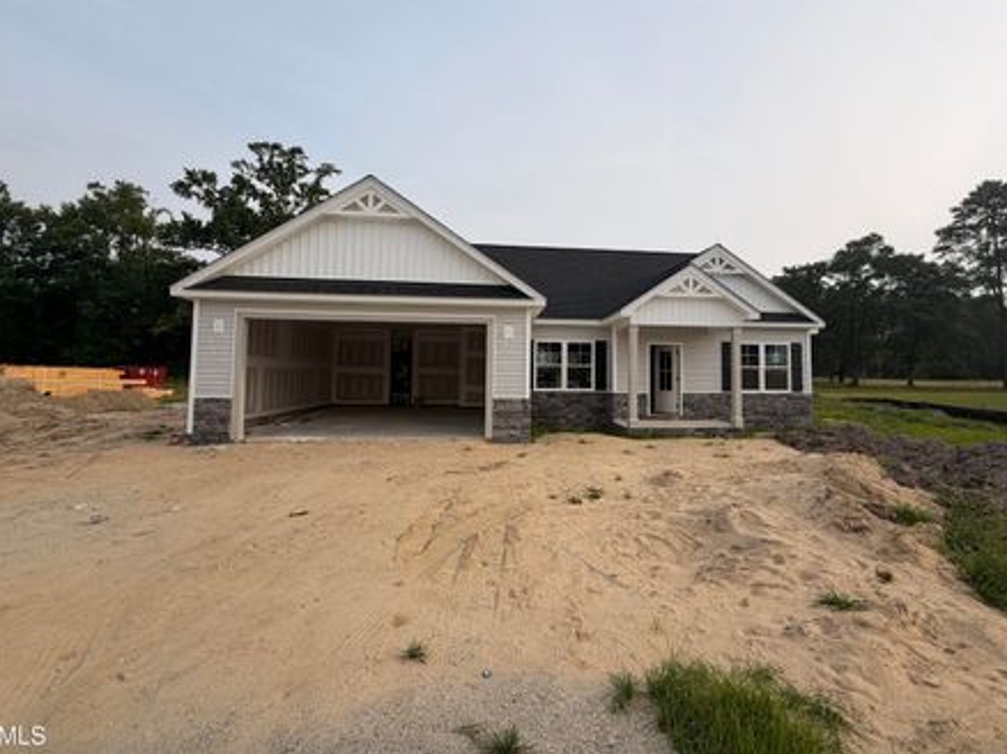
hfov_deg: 94.2
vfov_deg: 77.9
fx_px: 465
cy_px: 344
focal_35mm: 16
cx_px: 552
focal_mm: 2.22
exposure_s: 1/770
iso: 25
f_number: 2.2
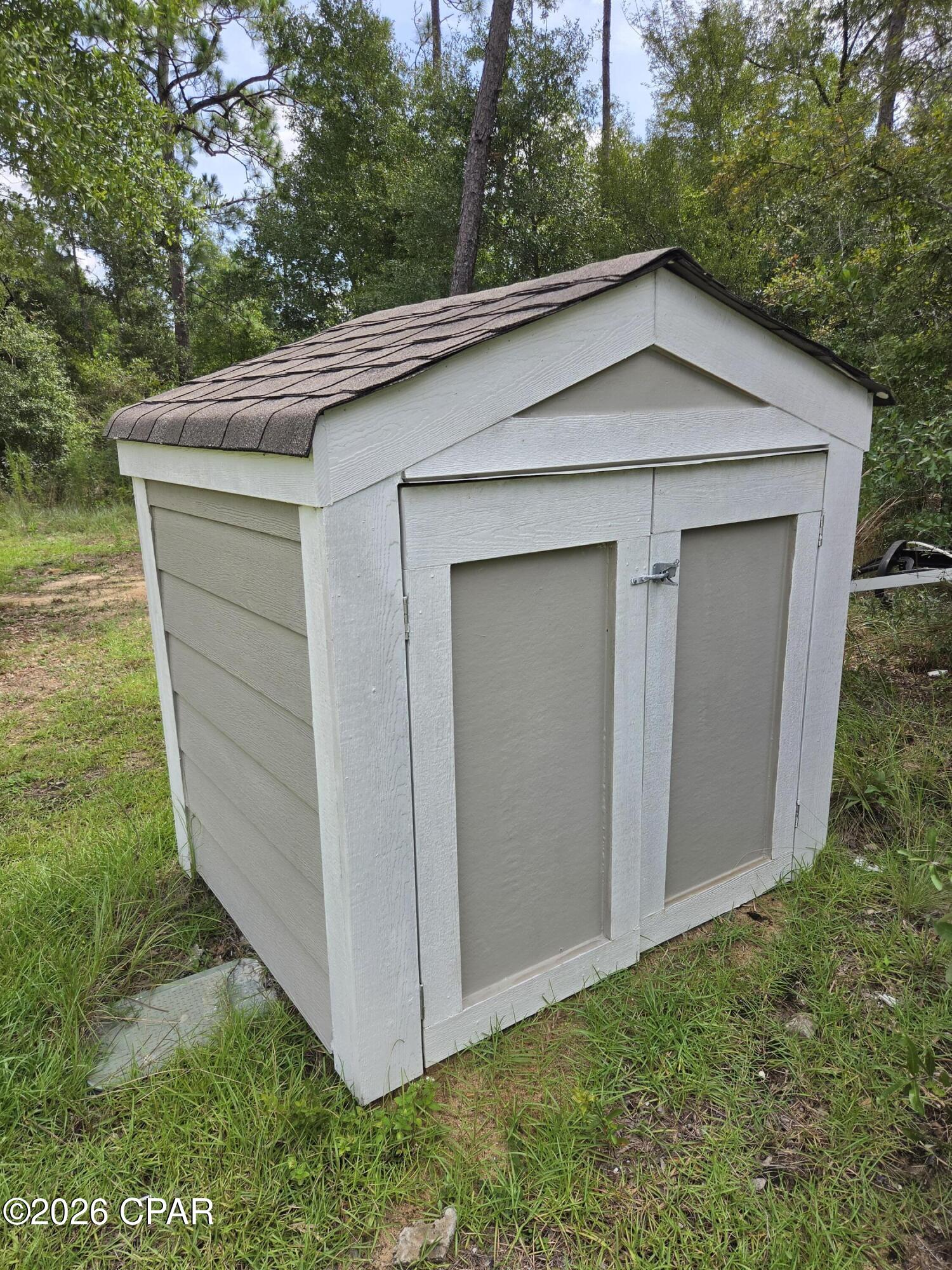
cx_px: 476
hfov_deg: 58.9
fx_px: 843
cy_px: 635
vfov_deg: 73.9
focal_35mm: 23
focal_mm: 5.4
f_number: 1.8
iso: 80
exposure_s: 1/1946
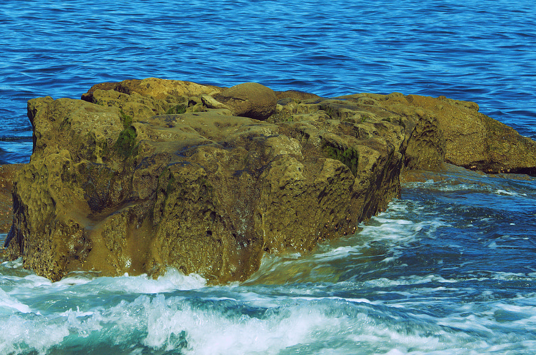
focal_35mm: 192
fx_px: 2852
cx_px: 181
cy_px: 103
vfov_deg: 7.1
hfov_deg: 10.7
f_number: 10
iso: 200
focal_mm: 70
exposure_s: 1/60
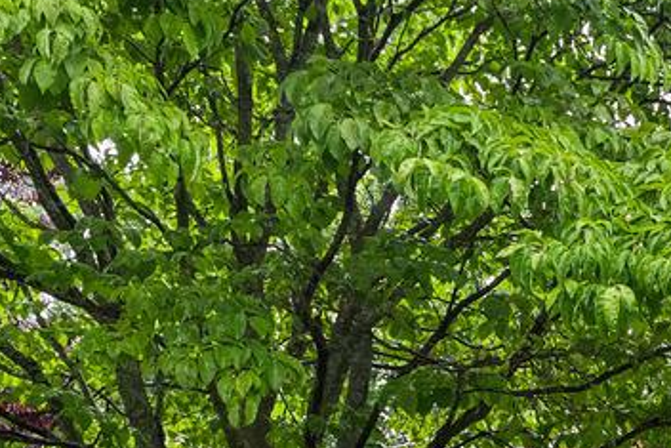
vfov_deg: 13.4
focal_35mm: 94
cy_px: 752
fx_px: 1756
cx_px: 997
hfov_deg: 19.1
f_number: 5
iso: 800
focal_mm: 10.8
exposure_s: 1/250
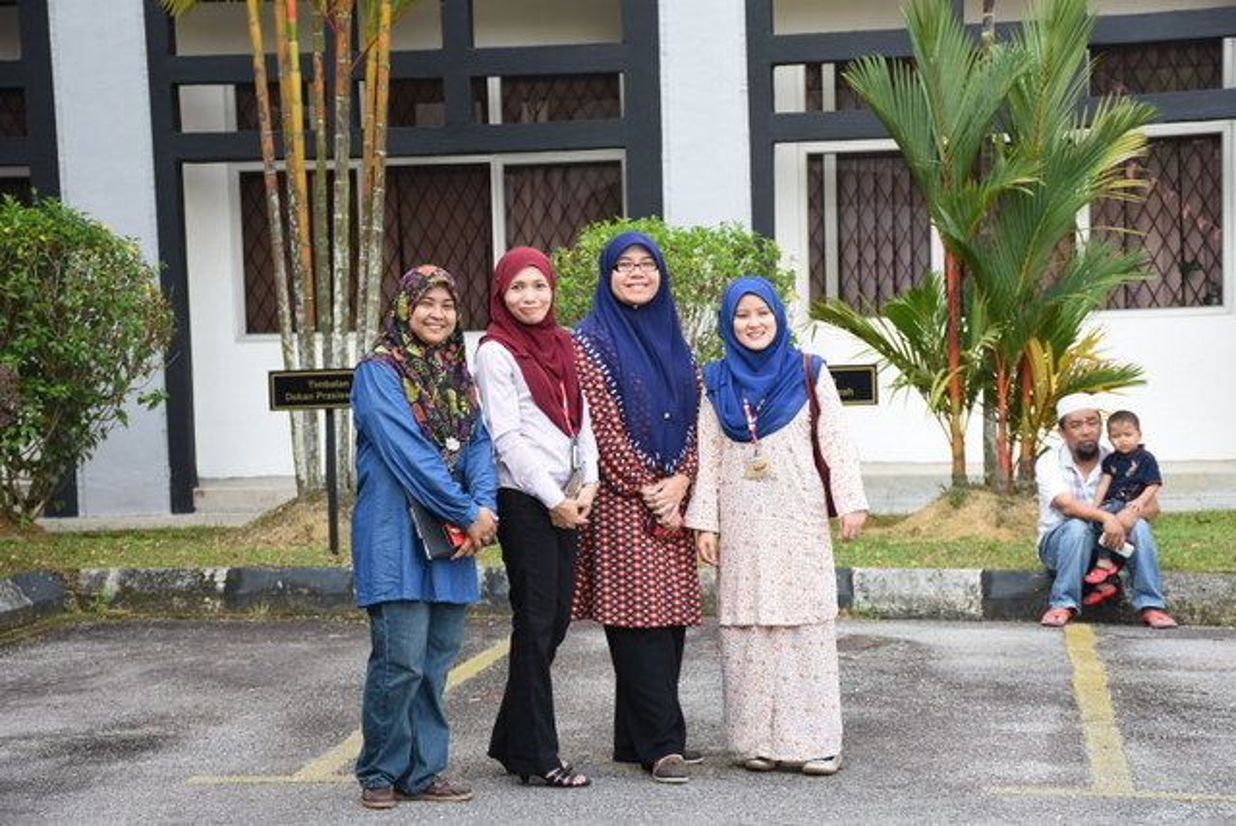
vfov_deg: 17.5
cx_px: 618
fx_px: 2680
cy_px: 413
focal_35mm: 78
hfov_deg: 26.0
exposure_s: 1/80
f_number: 4.8
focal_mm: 52
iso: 100
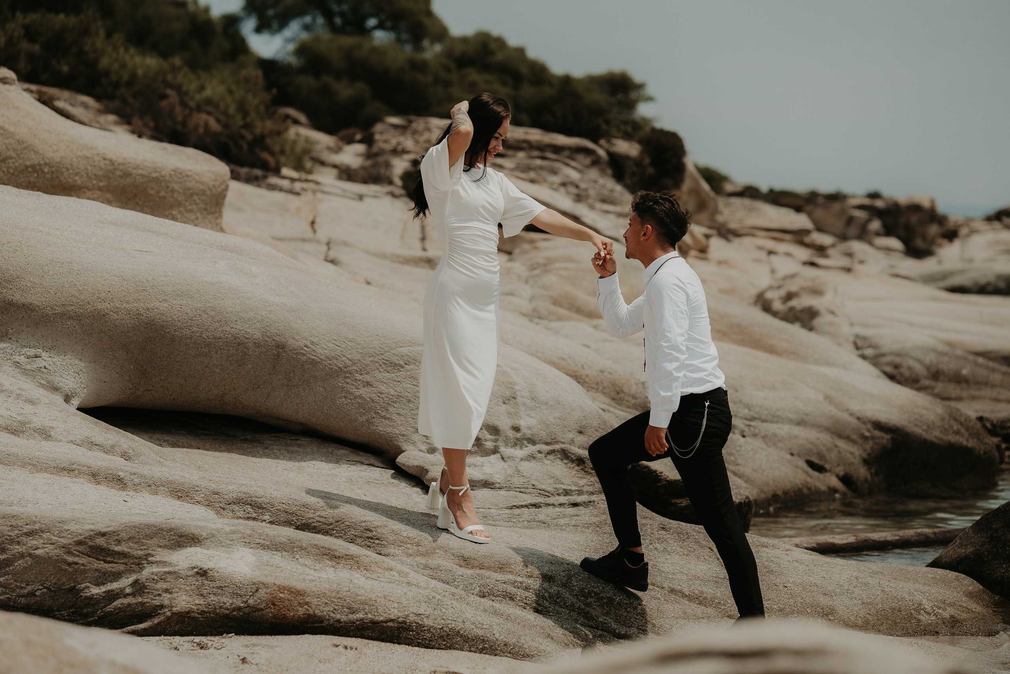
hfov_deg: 23.9
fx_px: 2385
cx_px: 505
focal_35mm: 85
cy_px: 337
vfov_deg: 16.1
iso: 250
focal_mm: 85
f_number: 2.5
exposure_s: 1/8000
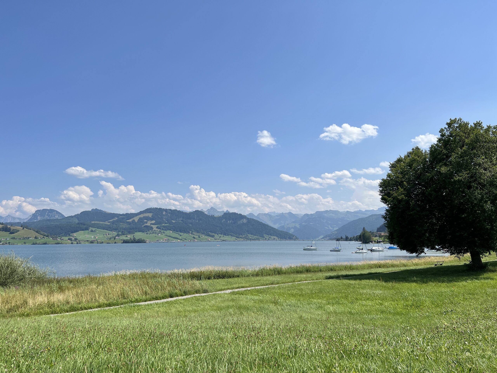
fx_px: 373
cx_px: 248
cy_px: 186
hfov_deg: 67.3
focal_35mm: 26
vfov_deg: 53.1
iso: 50
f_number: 1.5
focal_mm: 5.7
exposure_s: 1/6211
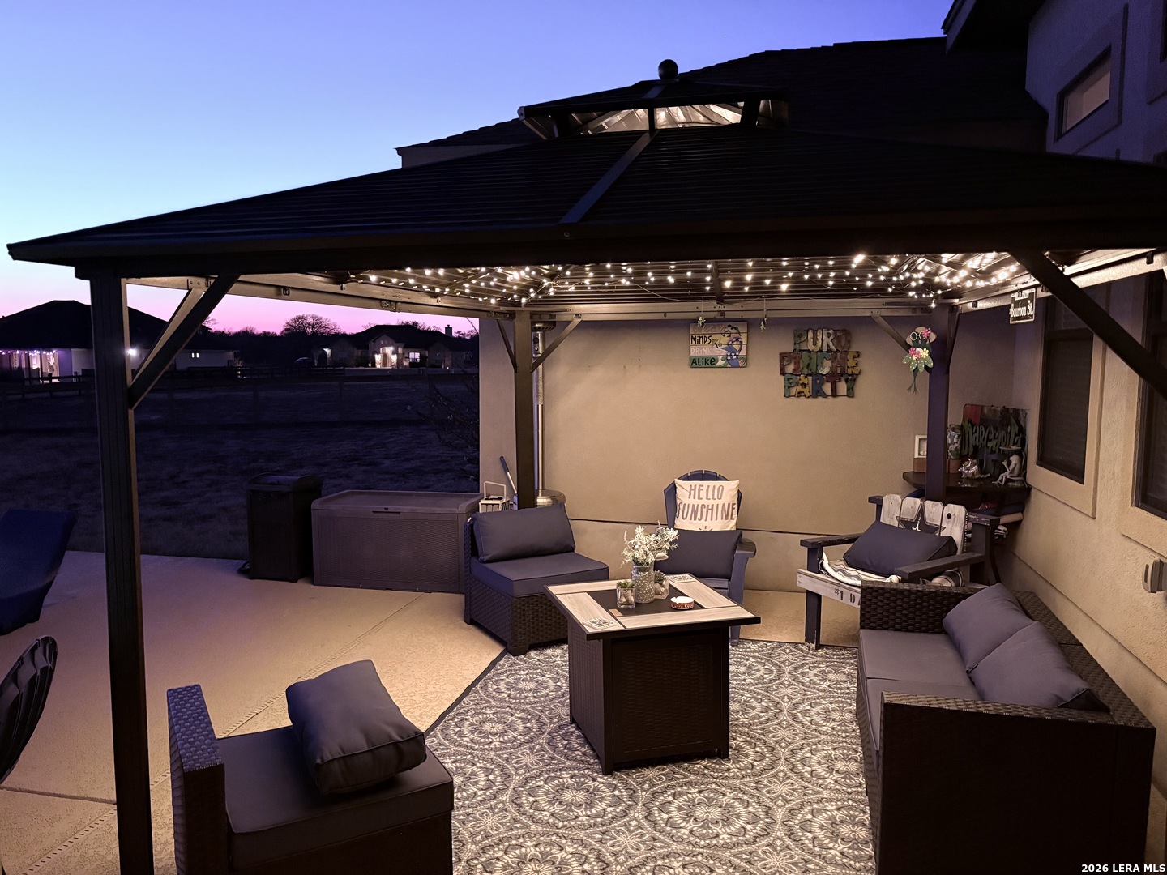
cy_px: 438
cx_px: 584
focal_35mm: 26
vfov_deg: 53.1
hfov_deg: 67.3
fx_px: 877
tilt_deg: -6.0
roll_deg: +0.0
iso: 800
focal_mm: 5.96
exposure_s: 1/24
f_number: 1.6
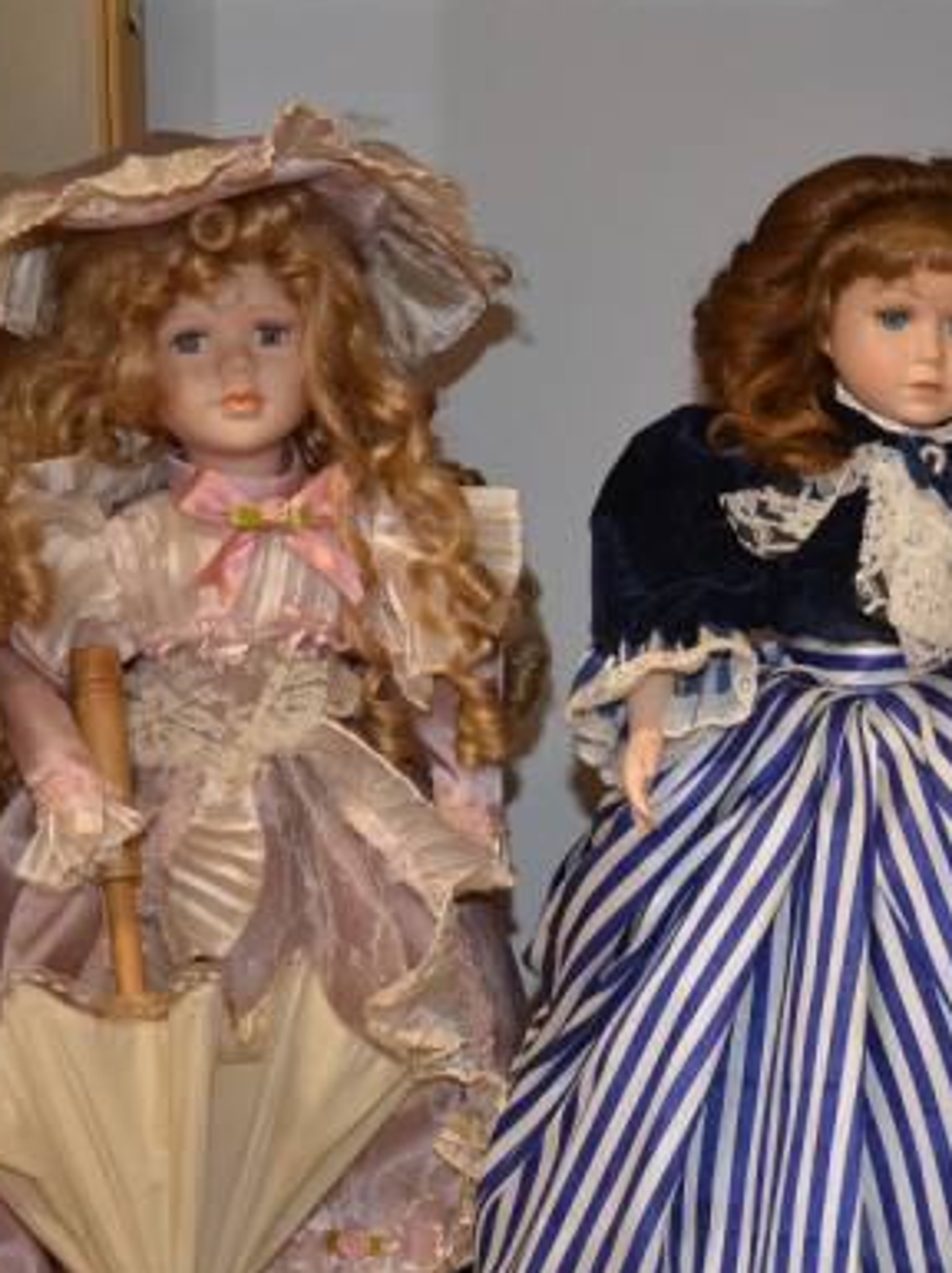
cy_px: 656
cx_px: 856
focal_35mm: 84
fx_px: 3085
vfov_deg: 23.3
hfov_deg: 17.3
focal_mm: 28
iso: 1800
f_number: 4
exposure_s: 1/60
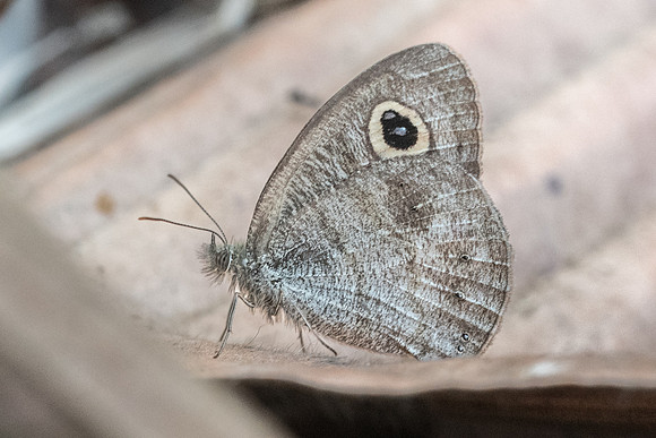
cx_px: 387
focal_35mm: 462
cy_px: 214
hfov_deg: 4.5
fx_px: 8418
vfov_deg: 3.0
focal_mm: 150
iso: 1600
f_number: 6.3
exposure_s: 1/200
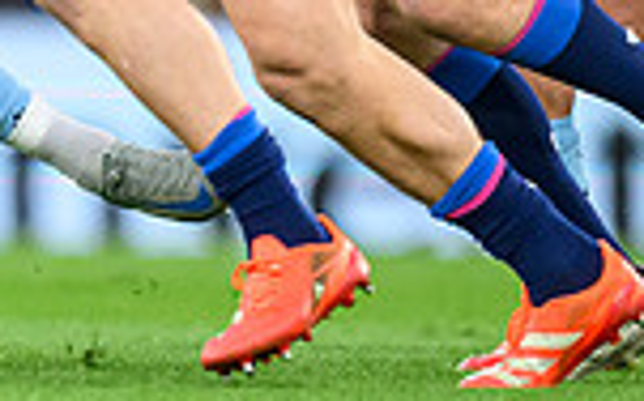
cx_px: -464
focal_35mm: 2486
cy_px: 58
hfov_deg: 0.8
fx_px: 43583
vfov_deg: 0.5
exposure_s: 1/2500
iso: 3200
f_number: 2.8
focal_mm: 400
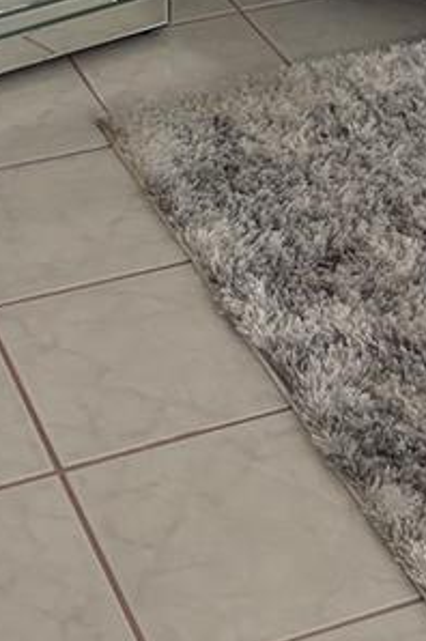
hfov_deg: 12.5
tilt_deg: -9.0
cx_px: 161
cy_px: -546
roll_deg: +0.3
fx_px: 1939
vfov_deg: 15.7
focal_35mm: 109
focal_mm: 5.96
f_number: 1.6
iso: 160
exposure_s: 1/60
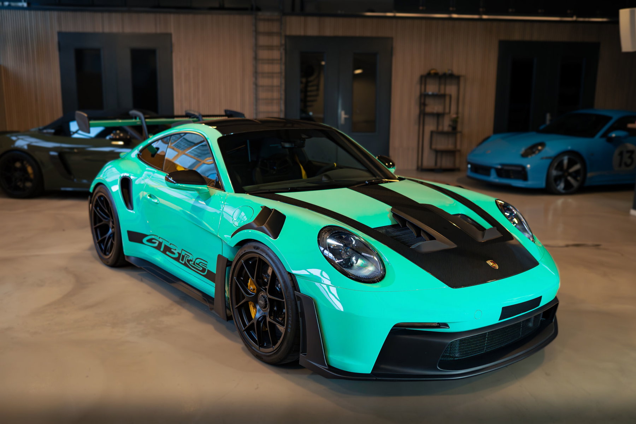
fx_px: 618
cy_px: 212
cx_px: 318
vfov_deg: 37.9
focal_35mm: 35
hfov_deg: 54.4
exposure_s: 1/250
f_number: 2
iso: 2500
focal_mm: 35
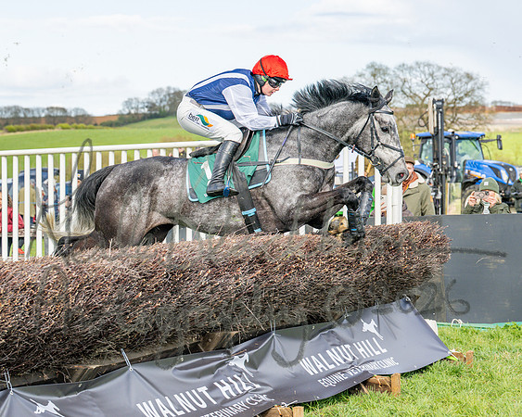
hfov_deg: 17.3
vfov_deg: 13.9
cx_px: 185
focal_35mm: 111
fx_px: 1710
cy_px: 198
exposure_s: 1/1600
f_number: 4.5
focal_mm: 79
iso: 400
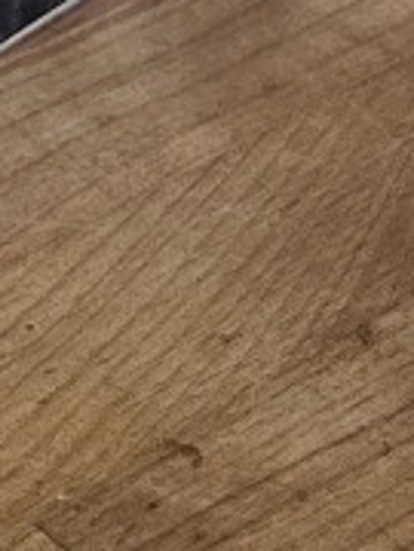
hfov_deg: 8.5
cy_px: -1071
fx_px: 2759
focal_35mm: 173
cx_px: -80
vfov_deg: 9.2
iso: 400
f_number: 1.8
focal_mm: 5.4
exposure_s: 1/50
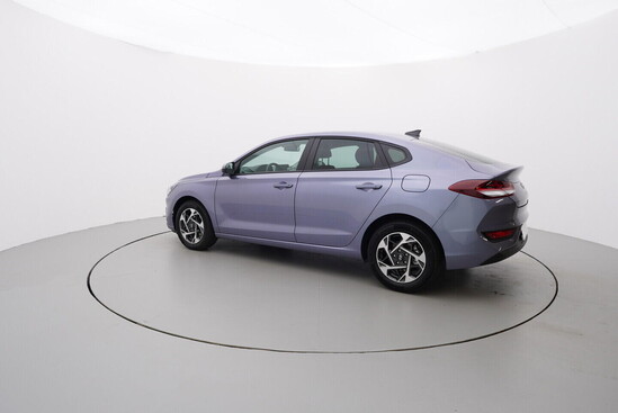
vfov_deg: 56.2
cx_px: 309
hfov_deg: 77.3
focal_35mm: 22
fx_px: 387
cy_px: 206
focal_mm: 15
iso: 200
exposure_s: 1/80
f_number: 5.6
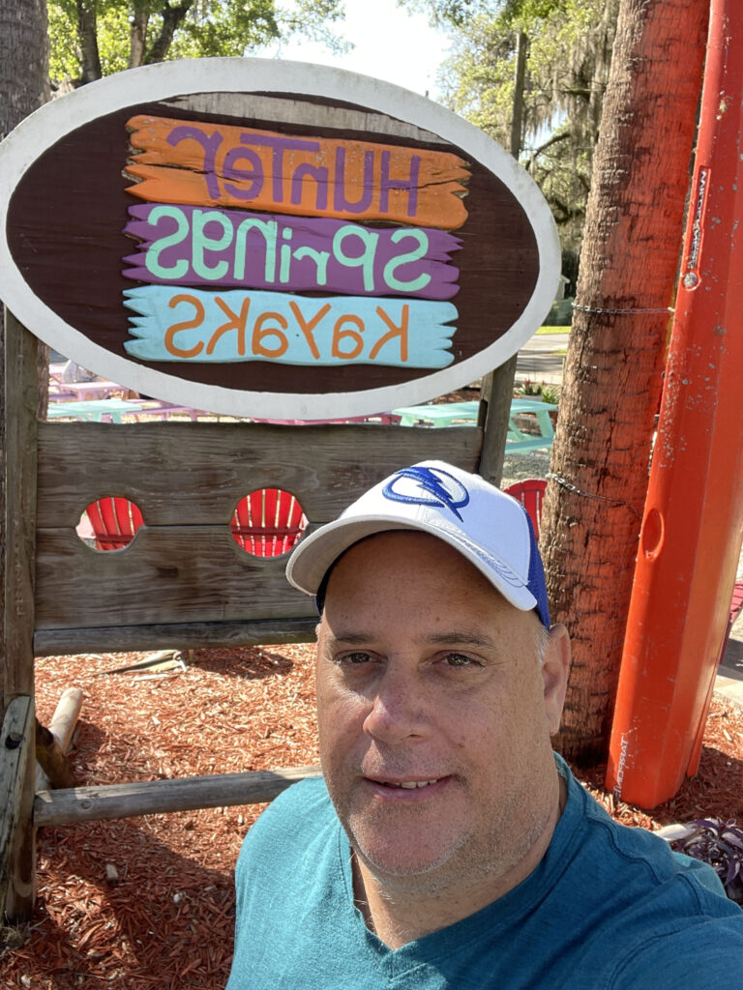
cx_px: 372
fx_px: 859
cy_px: 495
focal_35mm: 30
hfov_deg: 46.8
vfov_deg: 60.0
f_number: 2.2
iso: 25
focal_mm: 2.71
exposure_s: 1/121
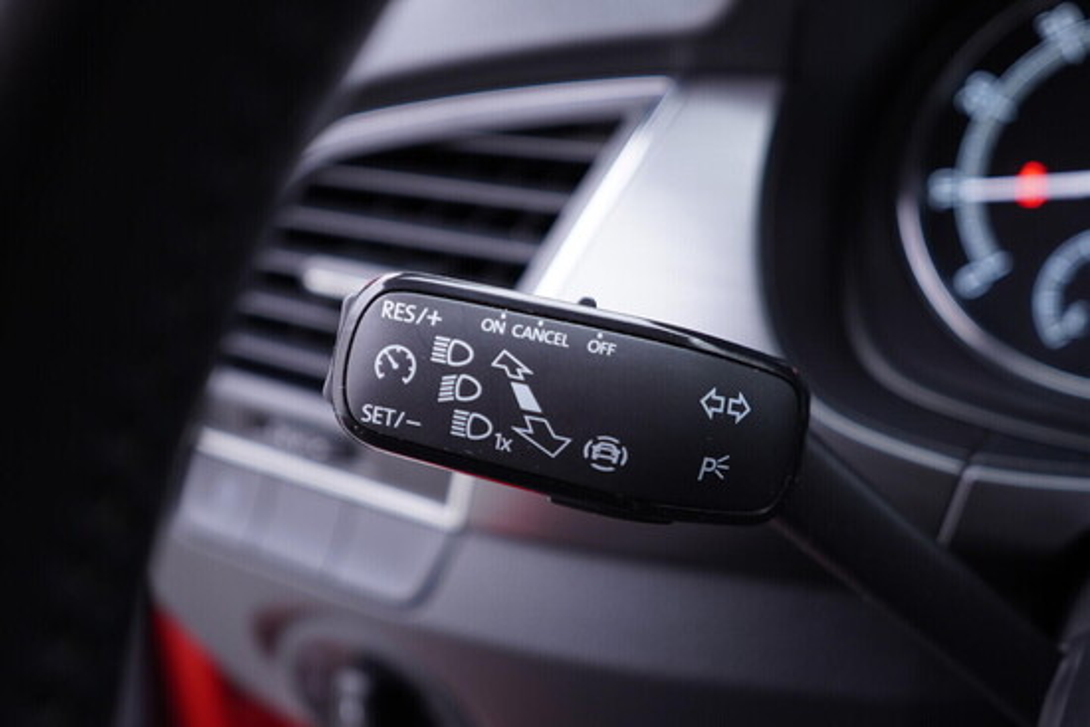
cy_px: 364
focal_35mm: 36
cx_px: 545
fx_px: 1090
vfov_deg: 36.9
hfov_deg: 53.1
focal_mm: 24
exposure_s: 1/40
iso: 250
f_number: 2.8
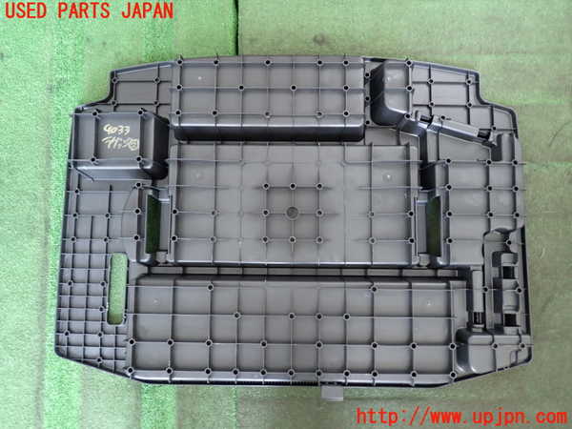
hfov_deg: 69.4
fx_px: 413
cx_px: 286
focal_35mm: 25
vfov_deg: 54.9
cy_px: 214
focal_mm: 4.5
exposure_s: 1/30
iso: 400
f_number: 2
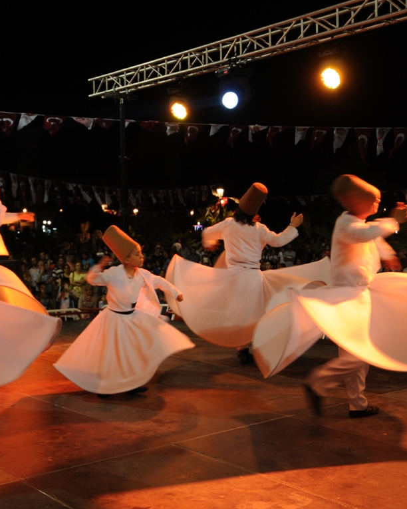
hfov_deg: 29.6
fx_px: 768
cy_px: 254
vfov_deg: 36.7
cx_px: 166
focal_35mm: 51
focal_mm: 24
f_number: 4.5
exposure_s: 1/40
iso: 500
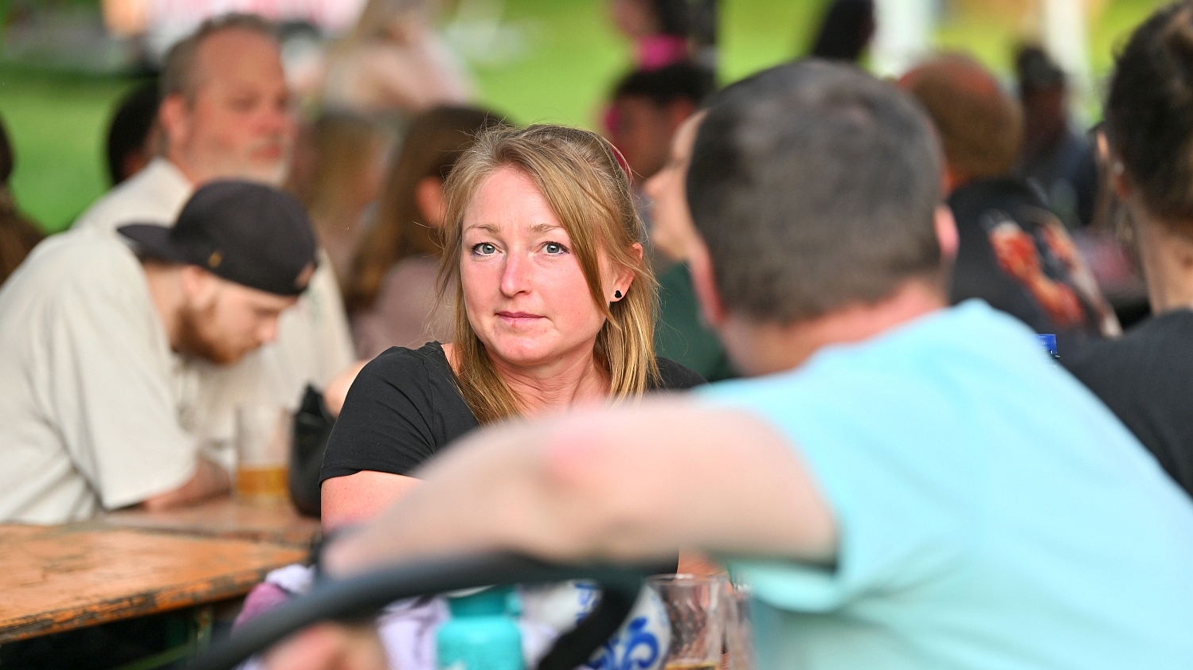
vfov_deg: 7.0
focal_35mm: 173
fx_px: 5472
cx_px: 596
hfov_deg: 12.4
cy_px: 328
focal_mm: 165
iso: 320
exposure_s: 1/400
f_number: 2.8
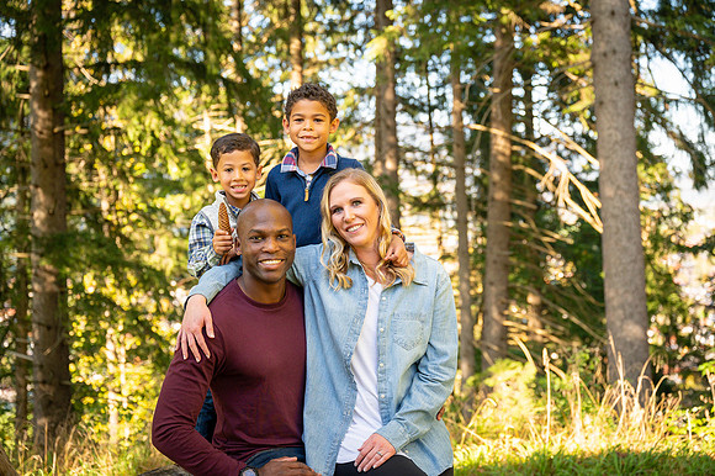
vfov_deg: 27.5
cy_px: 238
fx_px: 973
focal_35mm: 49
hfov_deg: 40.4
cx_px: 358
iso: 400
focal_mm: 49
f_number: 3.5
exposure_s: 1/800
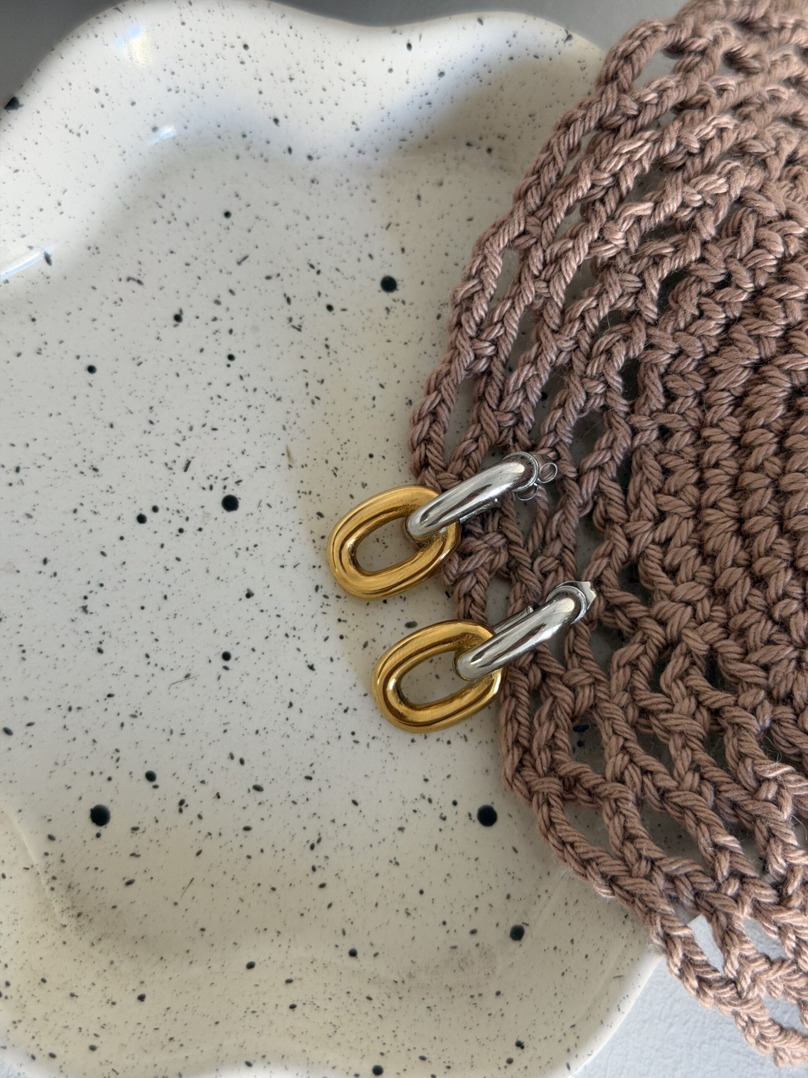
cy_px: 539
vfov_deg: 39.7
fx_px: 1494
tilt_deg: -77.8
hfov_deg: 30.3
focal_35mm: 48
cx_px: 404
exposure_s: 1/43
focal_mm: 6.76
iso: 250
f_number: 1.78
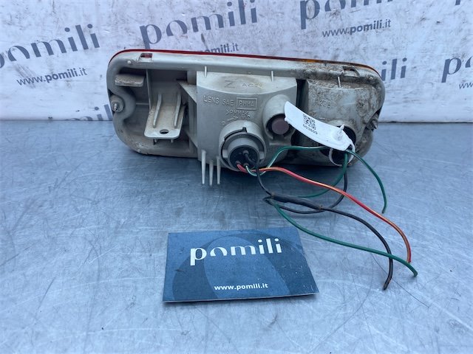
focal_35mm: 26
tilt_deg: -32.7
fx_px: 355
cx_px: 236
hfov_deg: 67.3
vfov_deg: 53.1
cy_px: 177
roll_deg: -2.5
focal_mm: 4.25
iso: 32
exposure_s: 1/640
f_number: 1.8
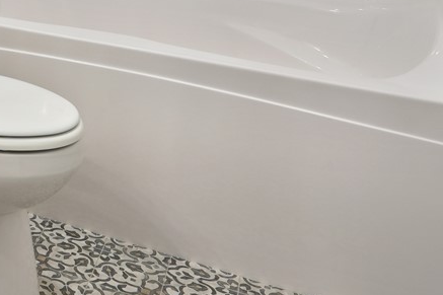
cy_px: -212
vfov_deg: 17.3
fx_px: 812
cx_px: -205
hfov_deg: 24.4
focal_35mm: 66
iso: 400
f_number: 9
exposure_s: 1/25
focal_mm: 17
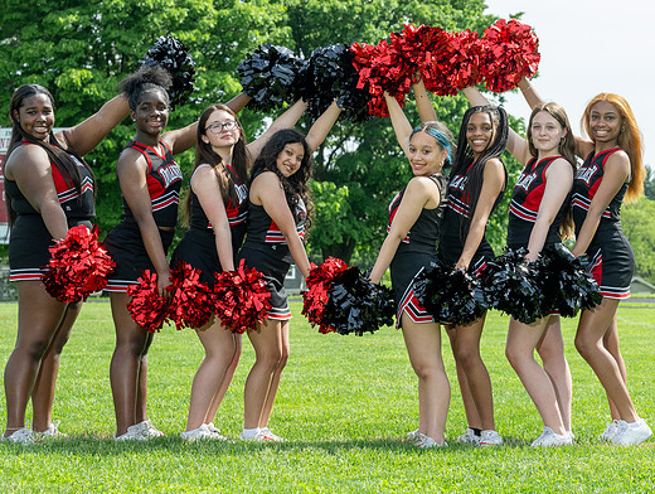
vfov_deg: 14.3
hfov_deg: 18.8
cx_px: 399
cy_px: 203
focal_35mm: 104
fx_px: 1972
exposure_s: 1/160
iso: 80
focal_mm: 70
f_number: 6.3
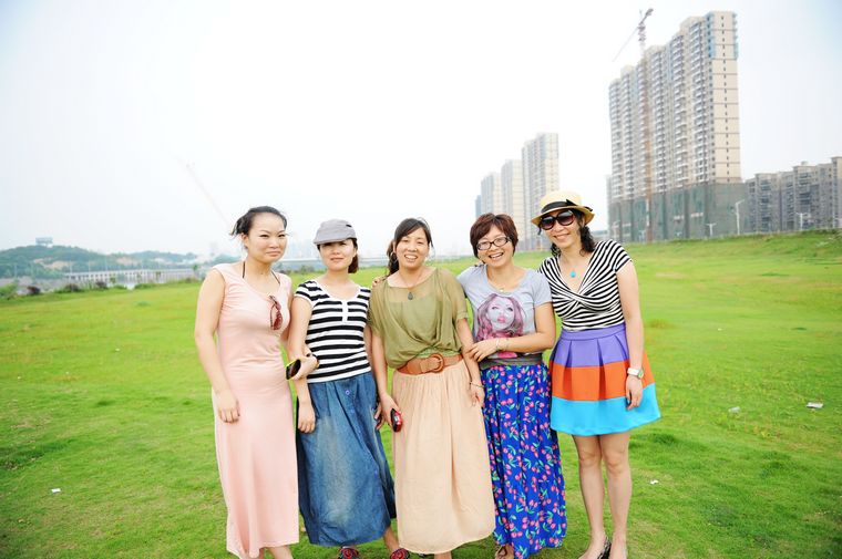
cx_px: 421
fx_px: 561
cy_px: 280
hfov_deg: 73.8
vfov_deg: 53.0
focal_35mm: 24
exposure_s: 1/640
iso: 200
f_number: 3.2
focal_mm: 24
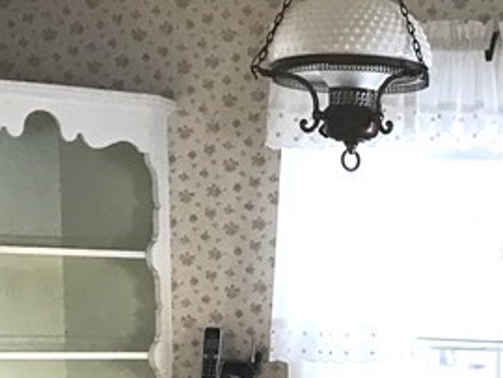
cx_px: 529
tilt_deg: -8.9
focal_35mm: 106
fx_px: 1542
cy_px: 583
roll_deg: -1.0
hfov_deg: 18.0
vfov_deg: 13.1
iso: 32
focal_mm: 3.99
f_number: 1.8
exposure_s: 1/30
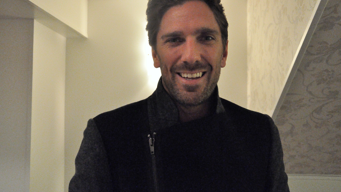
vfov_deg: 30.0
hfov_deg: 51.0
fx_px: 357
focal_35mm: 40
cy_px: 89
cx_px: 170
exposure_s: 1/125
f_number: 4.5
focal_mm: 25
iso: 6400
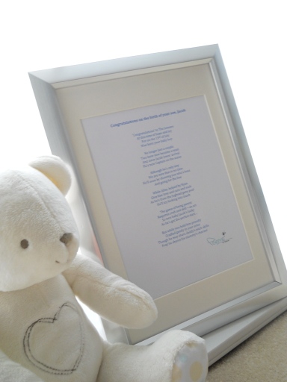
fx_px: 453
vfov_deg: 45.8
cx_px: 144
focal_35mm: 41
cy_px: 191
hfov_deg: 35.1
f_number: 3.1
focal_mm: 6.72
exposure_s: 1/40
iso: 80
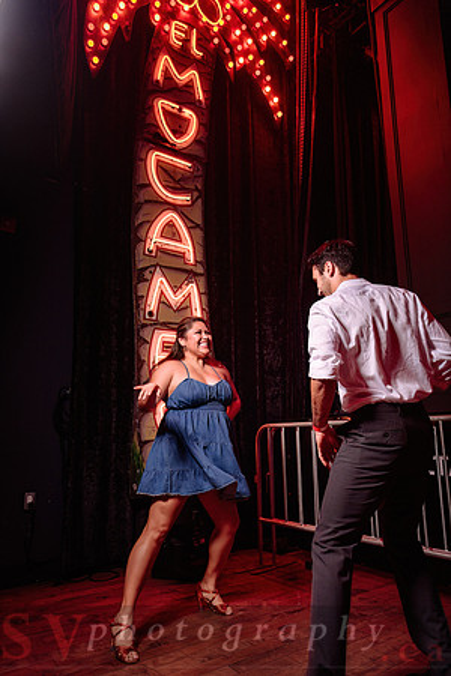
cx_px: 226
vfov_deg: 73.7
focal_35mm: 24
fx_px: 451
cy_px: 338
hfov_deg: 53.1
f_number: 3.2
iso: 800
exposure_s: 1/30
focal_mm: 24
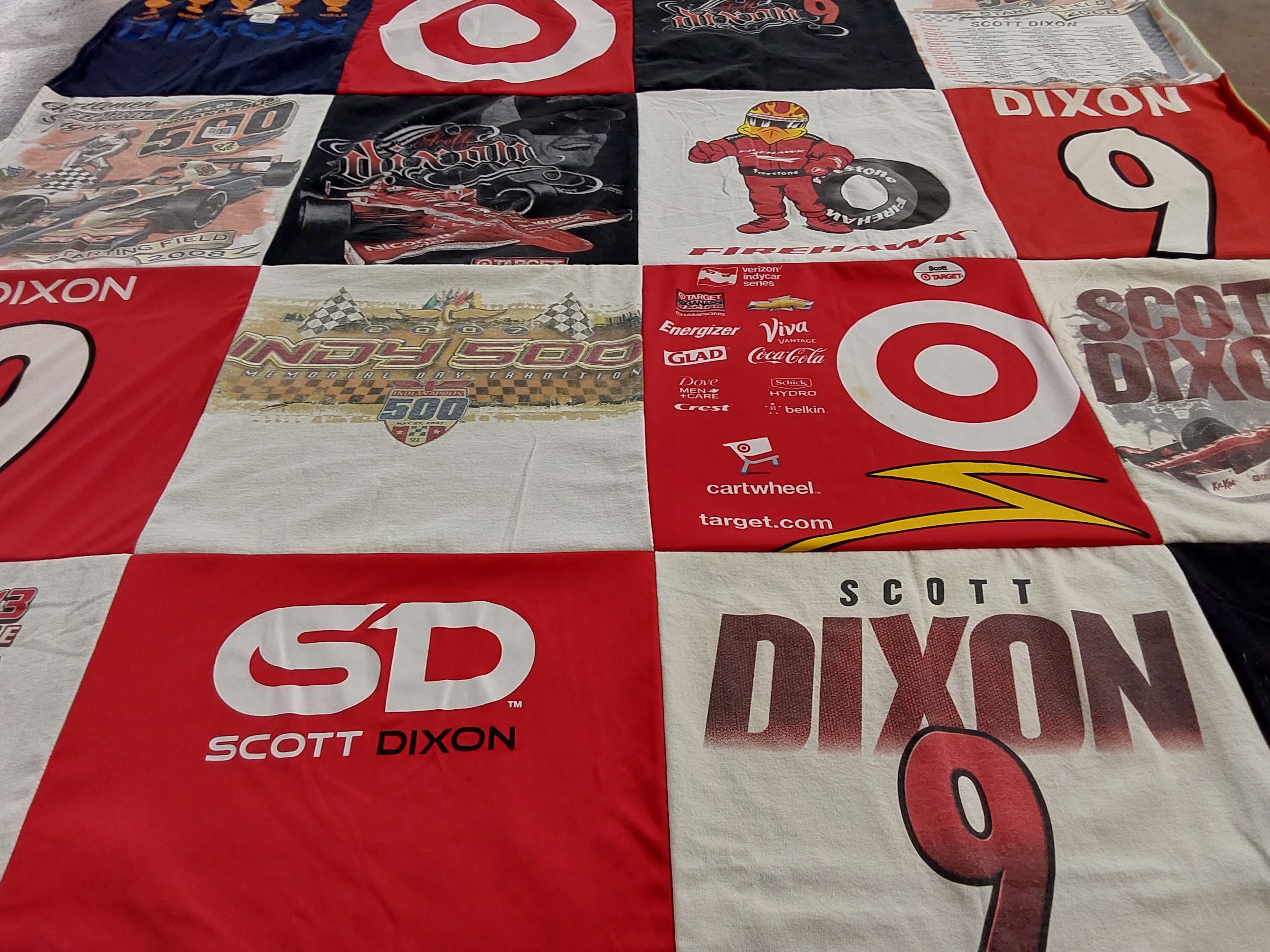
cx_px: 635
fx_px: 1027
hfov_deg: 63.4
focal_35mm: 28
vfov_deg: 49.7
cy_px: 476
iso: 50
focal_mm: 2.91
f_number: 1.9
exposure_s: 1/50
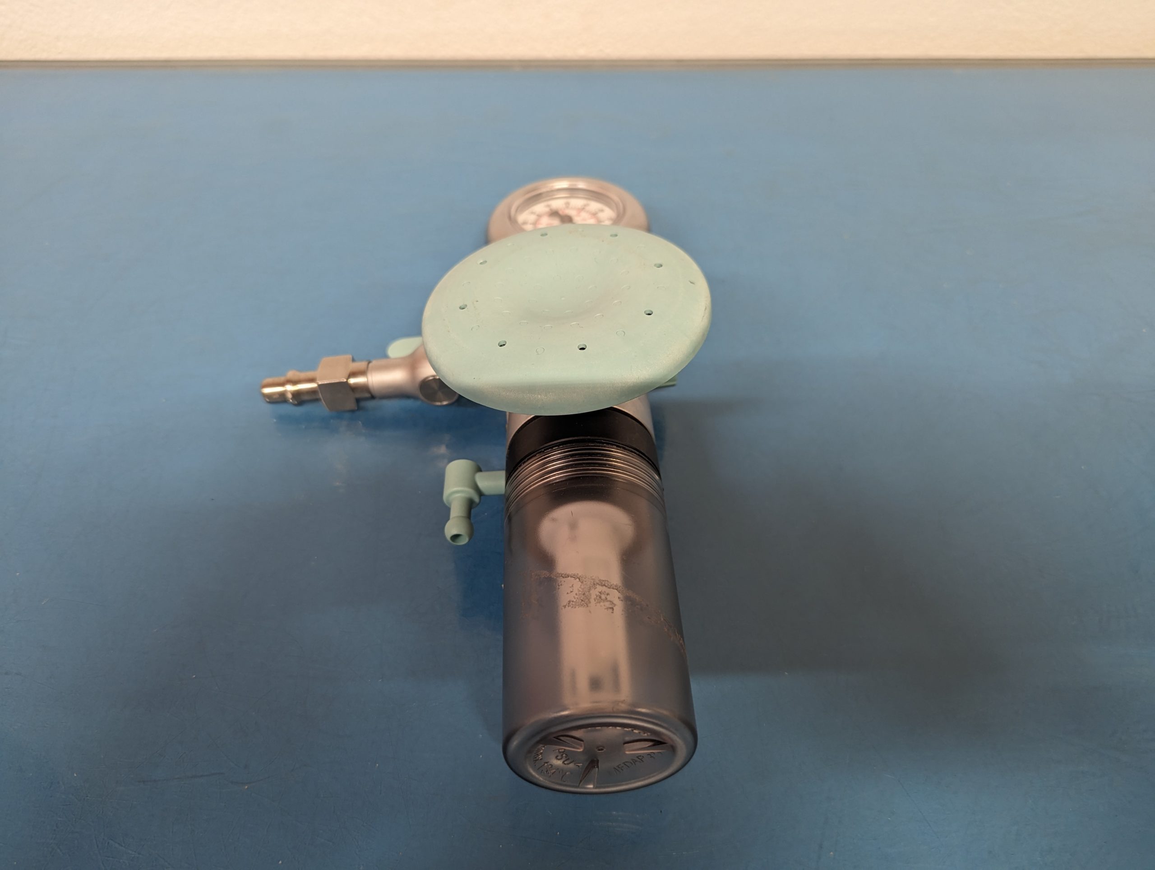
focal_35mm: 24
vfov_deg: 56.9
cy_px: 435
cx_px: 578
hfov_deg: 71.5
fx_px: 802
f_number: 1.85
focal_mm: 6.81
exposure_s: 1/23.8
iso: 120
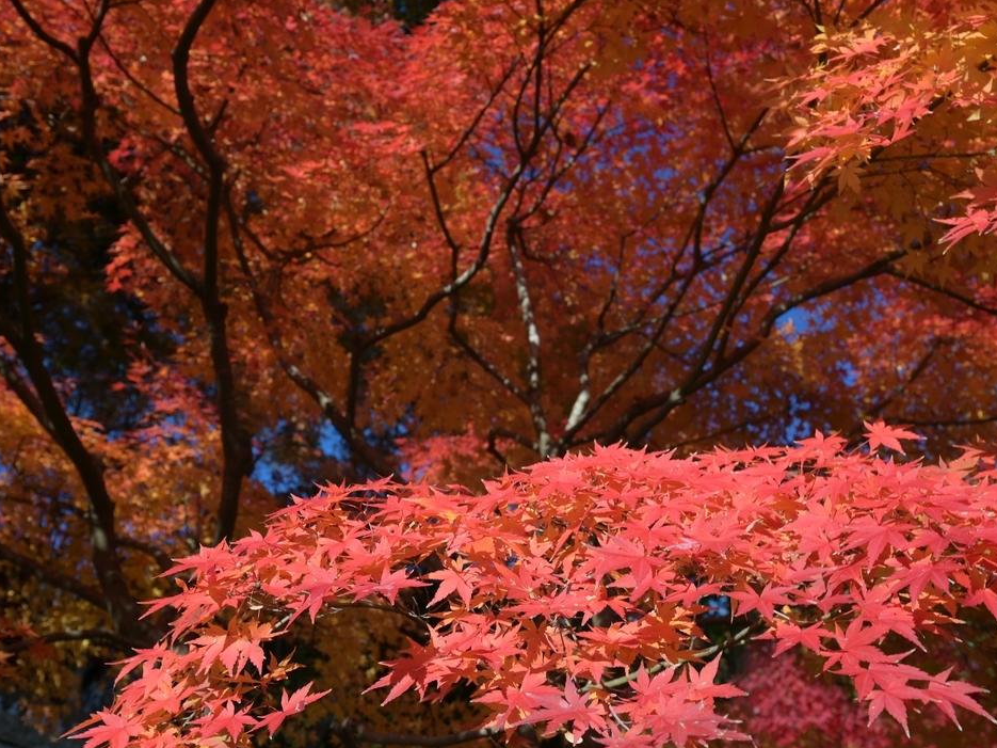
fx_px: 1066
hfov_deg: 50.1
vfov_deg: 38.6
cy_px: 407
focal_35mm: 37
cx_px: 533
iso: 100
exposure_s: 1/60
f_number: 8
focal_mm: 30
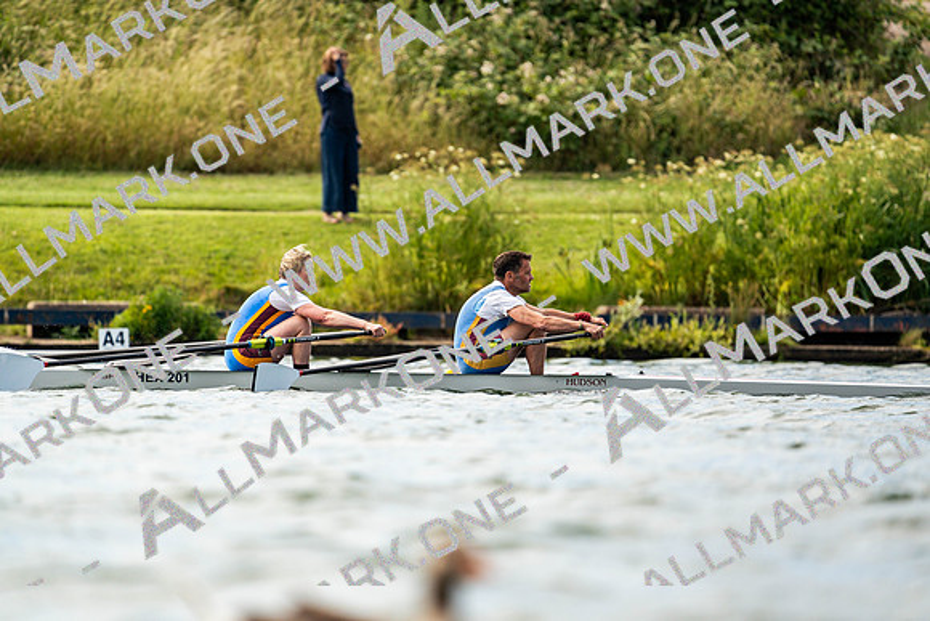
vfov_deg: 2.3
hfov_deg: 3.4
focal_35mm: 600
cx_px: 465
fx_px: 15503
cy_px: 310
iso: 400
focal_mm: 600
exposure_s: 1/2000
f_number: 6.3
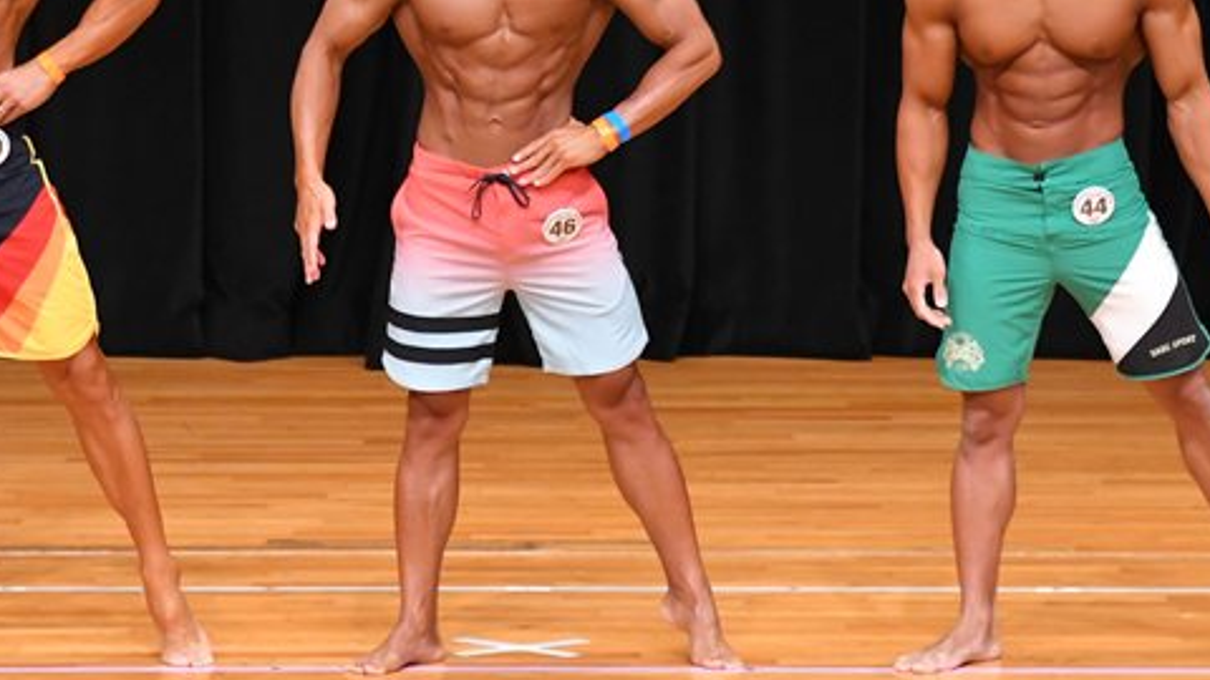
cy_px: 204
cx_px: 478
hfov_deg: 5.7
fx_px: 12192
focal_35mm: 380
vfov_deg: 3.2
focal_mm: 150
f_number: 5.6
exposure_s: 1/400
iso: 4000
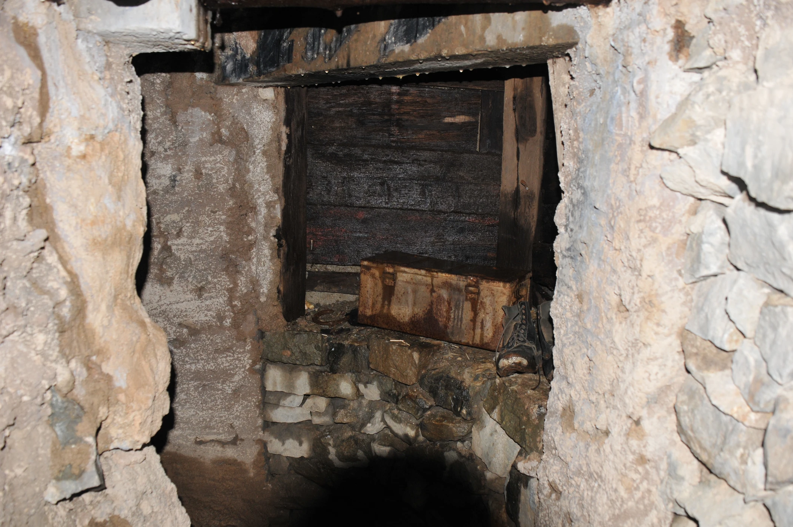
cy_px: 264
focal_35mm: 30
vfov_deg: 43.5
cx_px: 396
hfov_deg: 62.0
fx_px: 660
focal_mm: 20
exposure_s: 1/60
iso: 400
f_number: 4
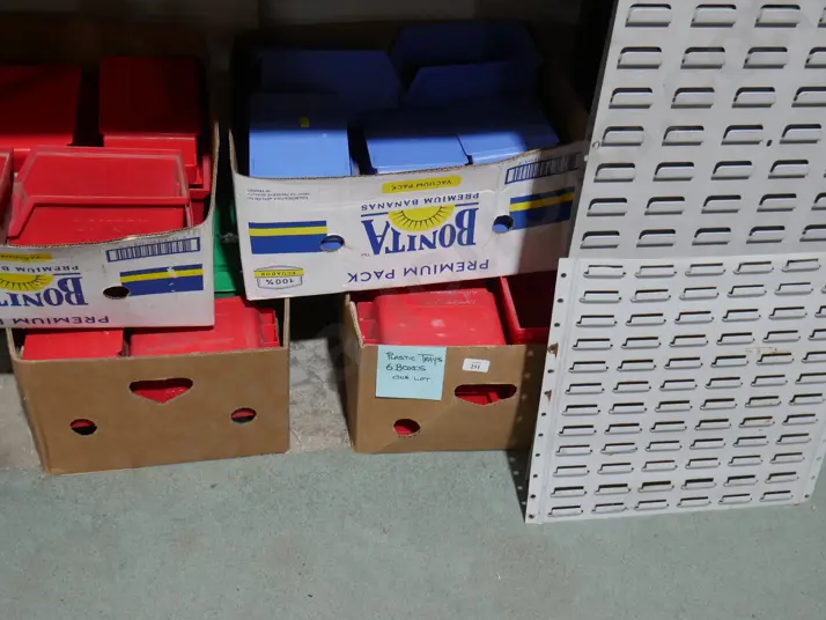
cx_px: 393
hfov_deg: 43.8
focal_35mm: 43
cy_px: 309
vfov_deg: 33.6
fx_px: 1026
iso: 400
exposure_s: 1/60
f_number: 3.6
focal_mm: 15
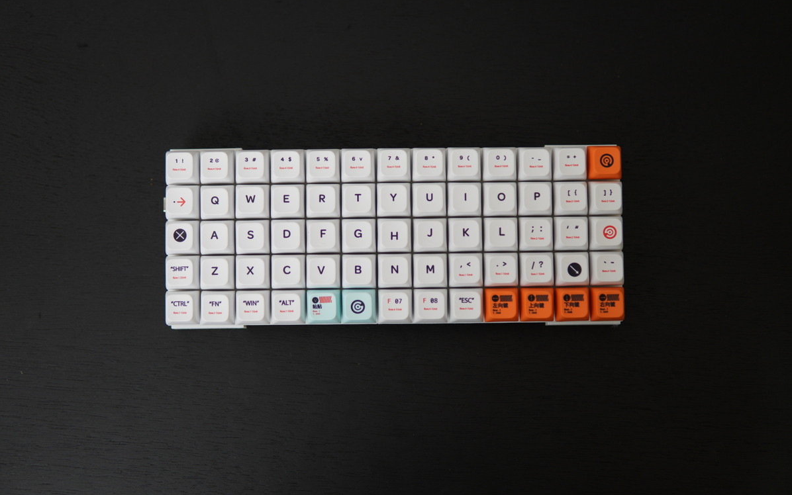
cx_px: 397
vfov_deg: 28.0
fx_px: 993
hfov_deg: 43.5
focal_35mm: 46
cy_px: 236
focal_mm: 30
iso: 160
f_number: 1.4
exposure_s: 1/200
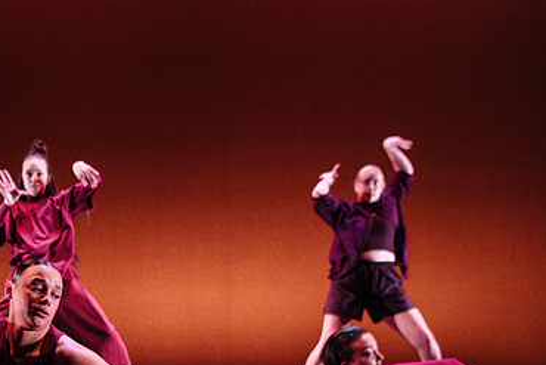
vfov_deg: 24.8
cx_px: 110
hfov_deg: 36.3
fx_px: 804
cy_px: 326
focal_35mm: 53
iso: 2500
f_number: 2.8
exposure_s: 1/250
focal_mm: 29
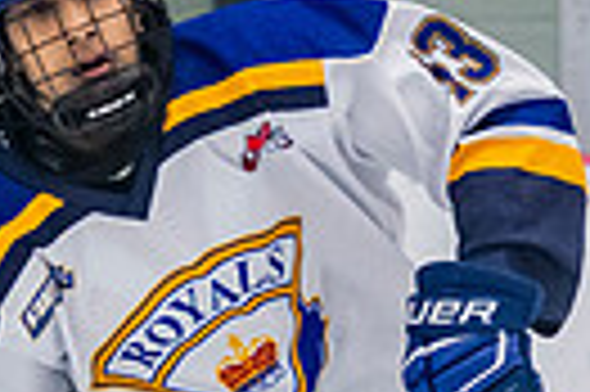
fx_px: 20542
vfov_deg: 1.1
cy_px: 470
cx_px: 171
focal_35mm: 1255
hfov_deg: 1.6
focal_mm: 145
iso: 2000
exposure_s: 1/640
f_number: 3.2
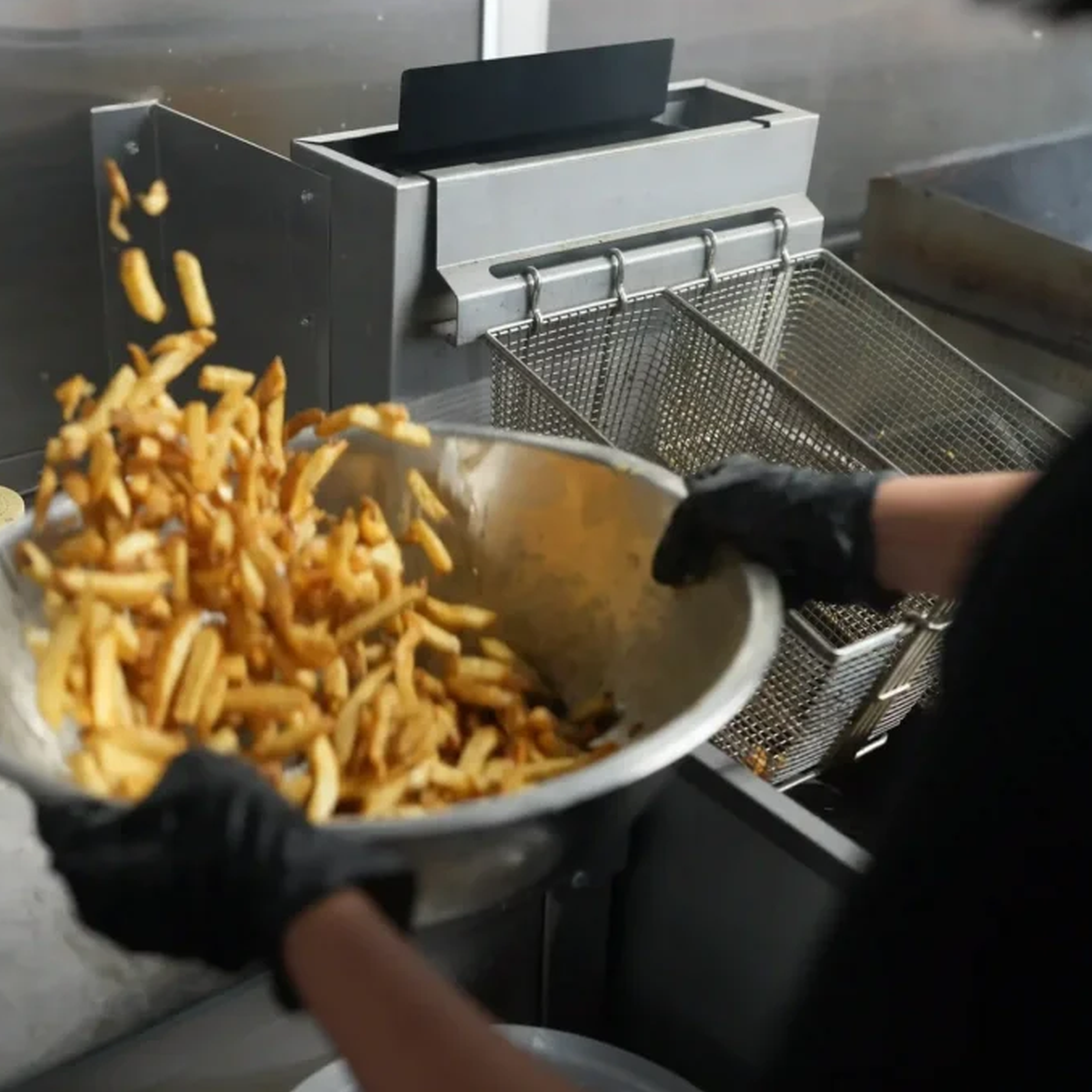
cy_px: 546
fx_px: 1606
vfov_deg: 37.6
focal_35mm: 45
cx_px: 444
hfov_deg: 37.4
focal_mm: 35
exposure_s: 1/160
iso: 1600
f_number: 2.5
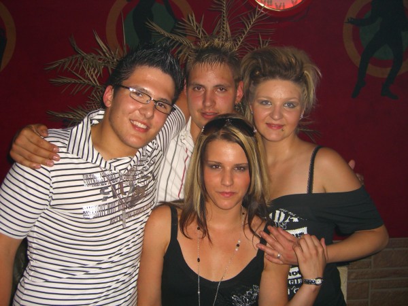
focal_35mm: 38
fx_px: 448
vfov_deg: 37.7
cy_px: 153
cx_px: 204
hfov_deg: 49.0
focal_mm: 7.9
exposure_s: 1/60
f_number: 2.8
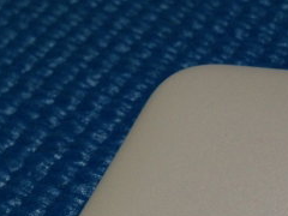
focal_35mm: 88
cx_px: 284
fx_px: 732
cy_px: 200
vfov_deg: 16.5
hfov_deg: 21.5
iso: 80
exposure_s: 1/20
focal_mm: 4.13
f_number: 2.4
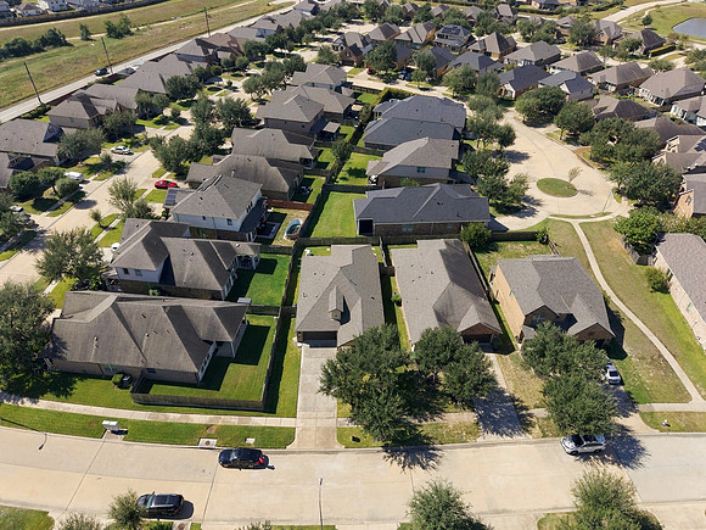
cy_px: 265
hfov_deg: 71.6
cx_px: 353
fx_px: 489
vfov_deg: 56.8
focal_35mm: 24
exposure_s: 1/3000
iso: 140
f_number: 1.8
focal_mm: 8.7
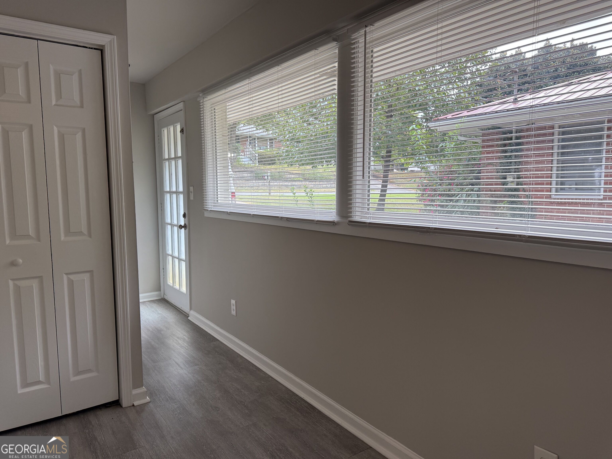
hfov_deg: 71.6
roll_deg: -0.8
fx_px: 424
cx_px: 306
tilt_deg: -6.0
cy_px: 230
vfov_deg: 56.8
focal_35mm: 24
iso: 100
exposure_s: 1/186
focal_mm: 6.76
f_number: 1.78
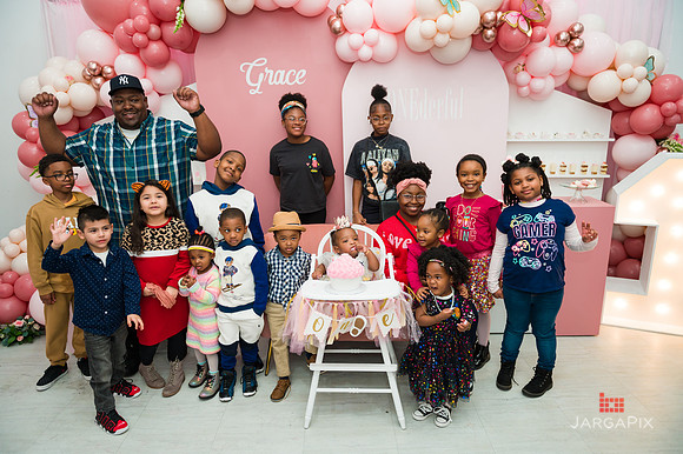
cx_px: 342
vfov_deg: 53.1
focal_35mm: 24
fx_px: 455
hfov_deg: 73.8
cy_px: 227
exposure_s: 1/200
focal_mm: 24
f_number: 3.2
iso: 800
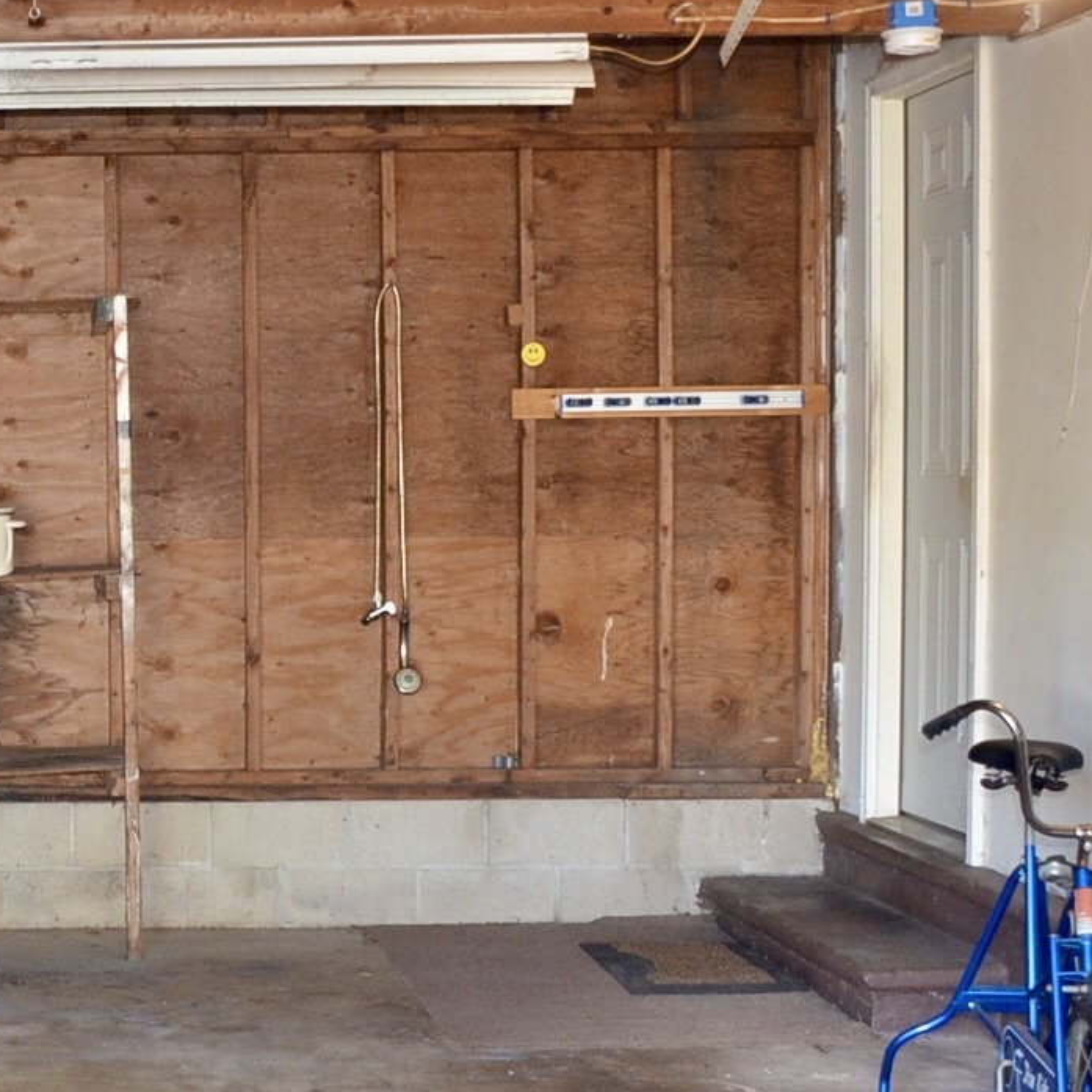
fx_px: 2891
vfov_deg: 21.3
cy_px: 708
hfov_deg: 20.3
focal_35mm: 81
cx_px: -147
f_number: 3.5
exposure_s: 1/60
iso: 800
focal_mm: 18
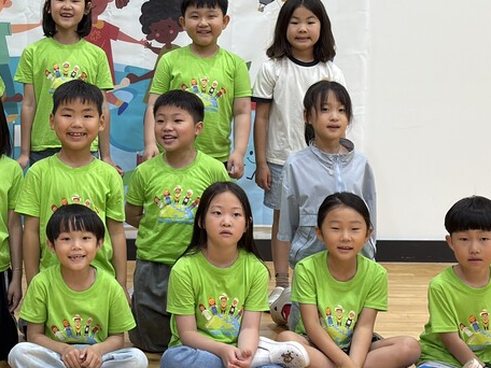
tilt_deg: -4.8
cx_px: 46
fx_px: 1433
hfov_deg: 19.1
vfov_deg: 14.6
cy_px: 77
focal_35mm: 101
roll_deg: -0.7
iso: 80
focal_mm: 6.76
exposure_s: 1/60
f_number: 1.78
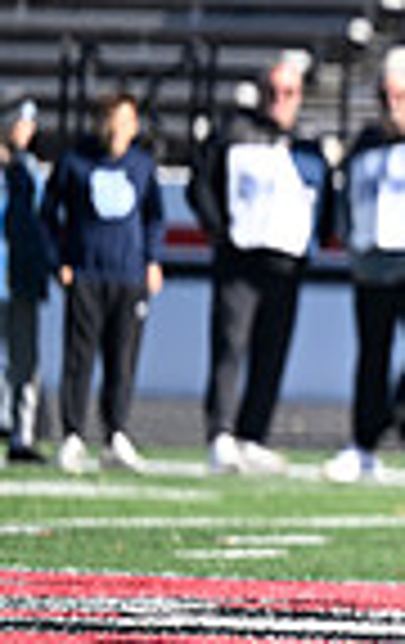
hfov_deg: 1.9
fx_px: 12318
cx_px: 1287
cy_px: 200
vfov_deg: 3.0
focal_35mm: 701
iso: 160
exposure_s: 1/1250
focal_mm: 170
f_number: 3.2
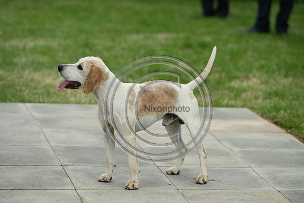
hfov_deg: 12.1
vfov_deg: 8.1
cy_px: 102
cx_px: 152
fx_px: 1436
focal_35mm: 170
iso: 280
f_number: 4.5
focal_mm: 170
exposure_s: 1/1250
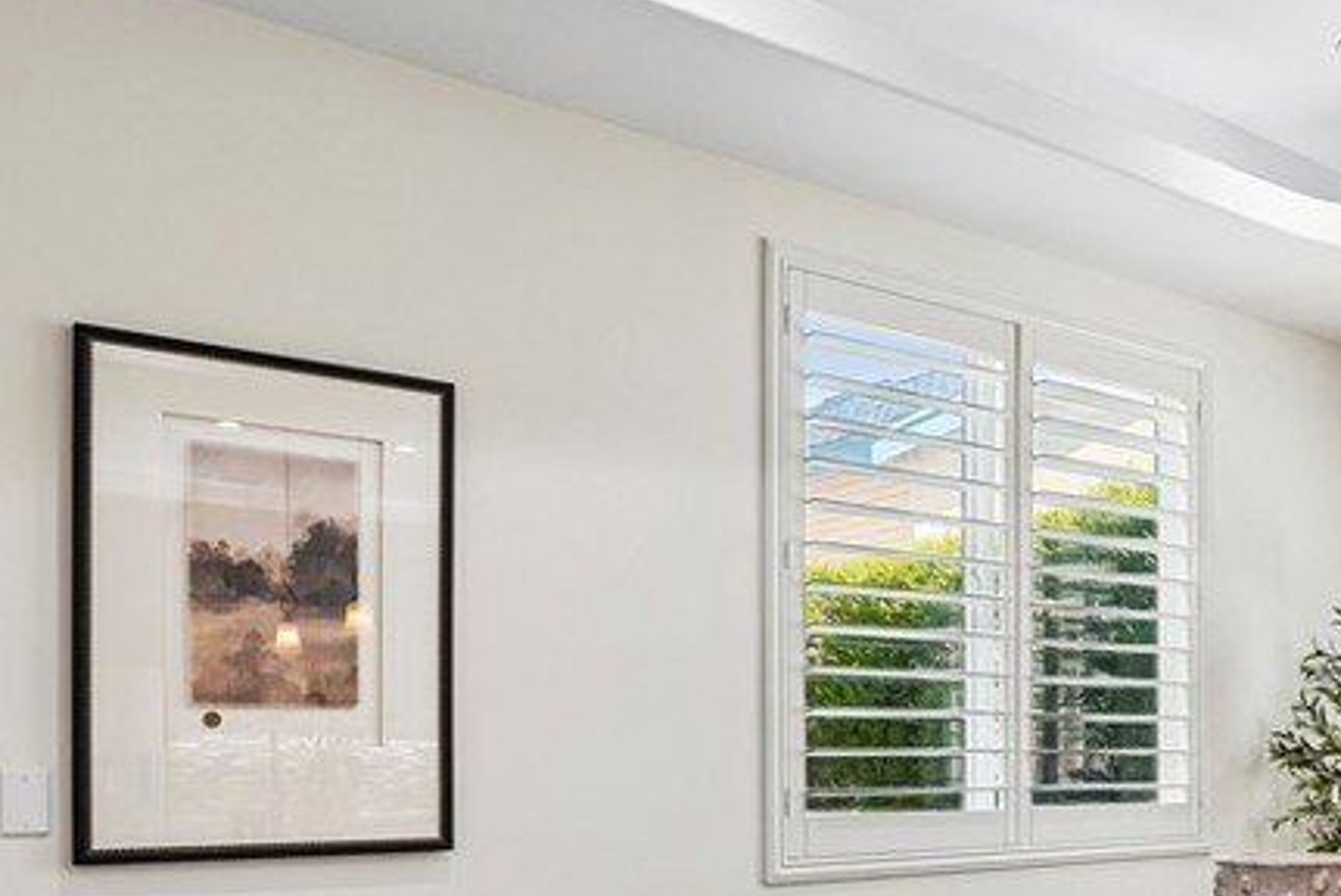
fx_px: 1416
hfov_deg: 46.0
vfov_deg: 33.5
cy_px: 779
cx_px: 1195
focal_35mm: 38
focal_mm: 16
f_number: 8
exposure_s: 1/20
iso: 400
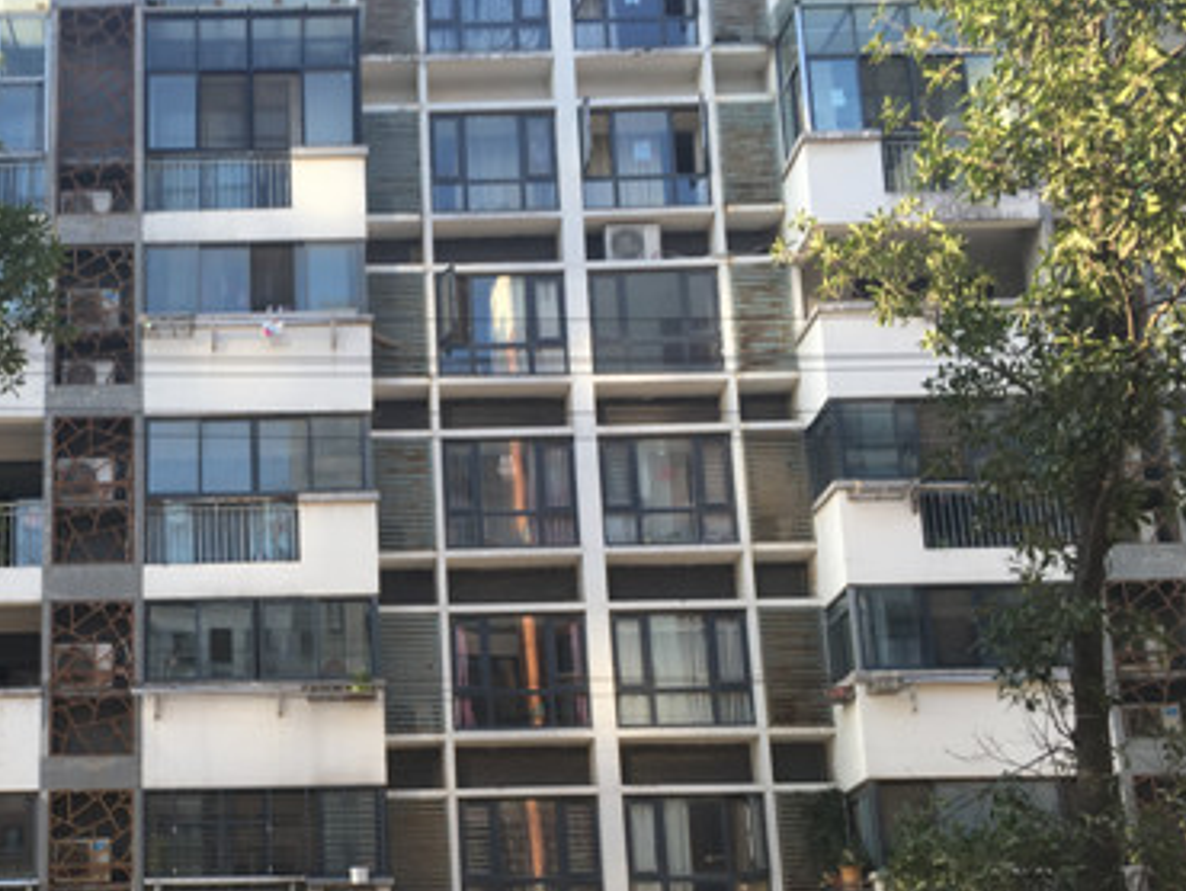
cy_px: 663
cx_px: 266
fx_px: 1611
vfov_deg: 30.4
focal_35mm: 47
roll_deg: +0.8
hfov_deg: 39.1
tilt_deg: +13.6
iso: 25
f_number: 2.2
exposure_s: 1/173
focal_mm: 4.15
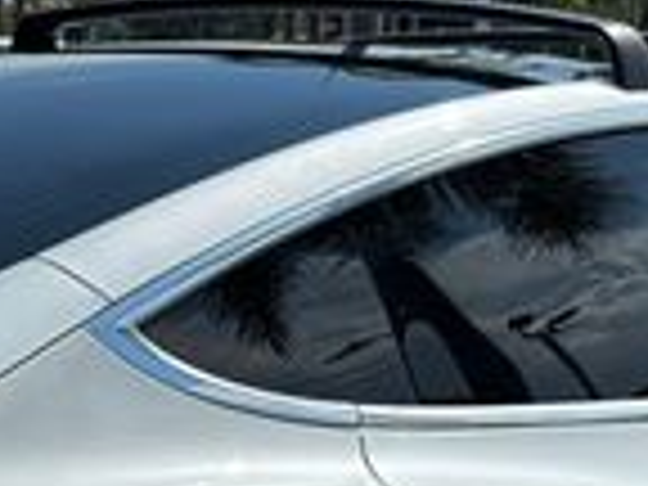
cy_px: 765
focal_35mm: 107
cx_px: 198
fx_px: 2003
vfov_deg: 13.0
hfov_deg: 18.3
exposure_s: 1/3096
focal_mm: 6.76
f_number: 1.78
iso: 80
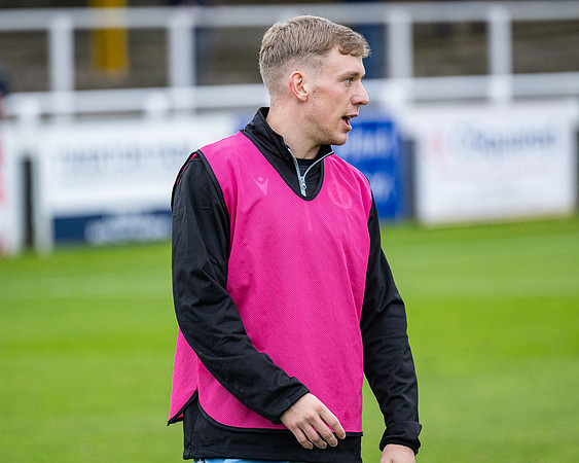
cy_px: 232
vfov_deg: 5.1
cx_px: 248
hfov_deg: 6.4
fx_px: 5211
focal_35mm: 304
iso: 1000
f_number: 2.8
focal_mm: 180
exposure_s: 1/800
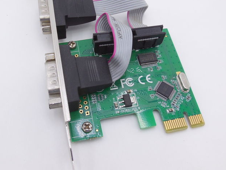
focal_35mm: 41
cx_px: 108
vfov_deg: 35.0
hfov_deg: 45.8
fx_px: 268
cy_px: 65
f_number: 3.1
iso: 125
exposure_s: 1/100
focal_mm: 4.5
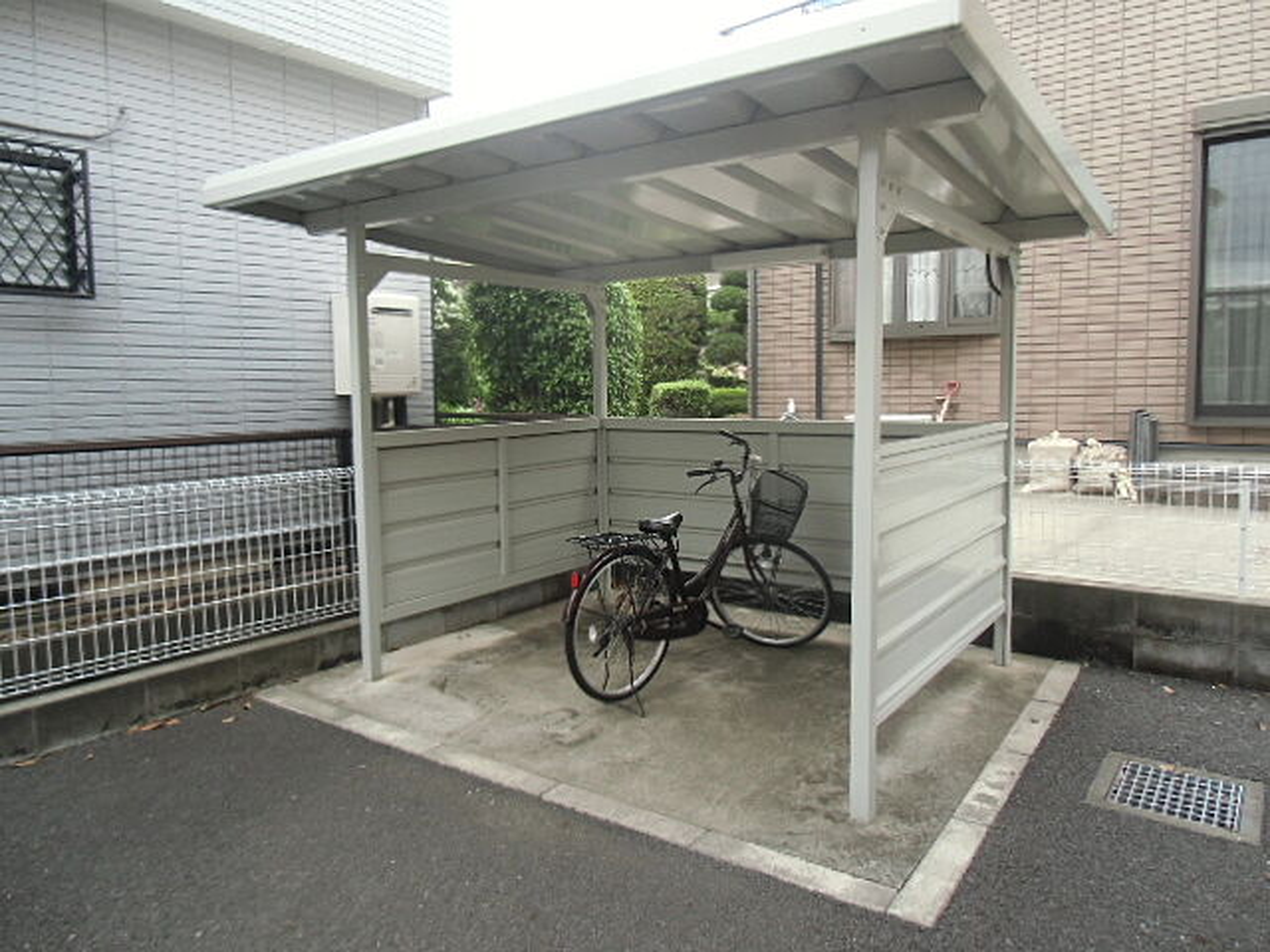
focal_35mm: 24
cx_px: 635
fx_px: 881
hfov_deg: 71.6
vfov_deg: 56.8
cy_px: 476
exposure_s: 1/80
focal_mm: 4.24
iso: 100
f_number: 3
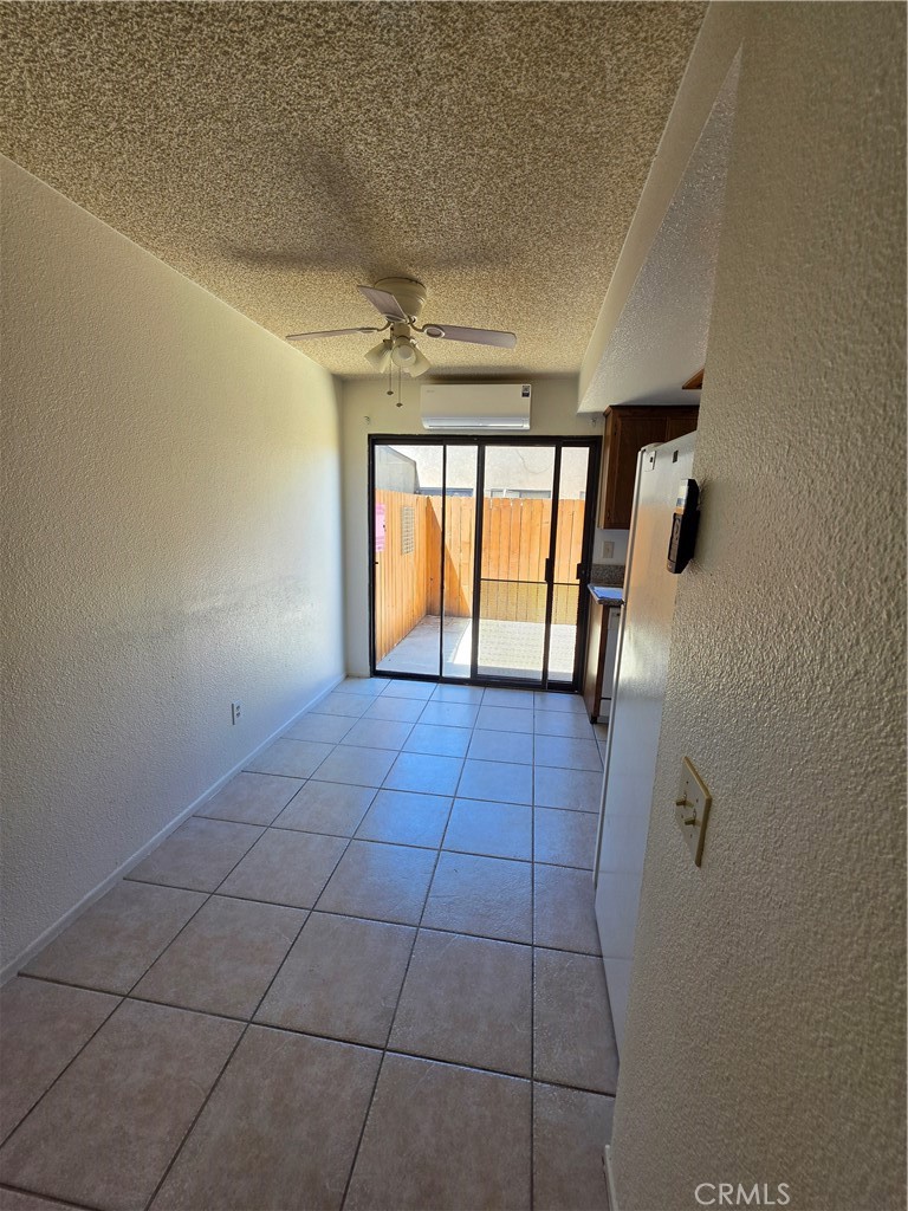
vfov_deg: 106.2
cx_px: 454
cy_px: 606
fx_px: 455
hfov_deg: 89.9
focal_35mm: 13
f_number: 1.9
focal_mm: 2.2
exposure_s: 1/120
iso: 40
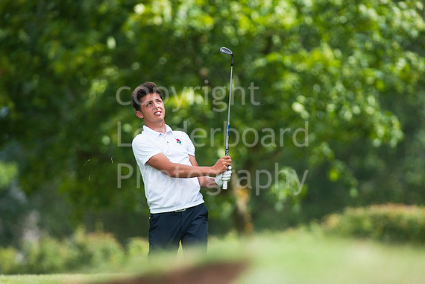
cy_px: 141
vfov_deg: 2.3
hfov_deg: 3.4
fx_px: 7201
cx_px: 214
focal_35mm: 610
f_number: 5.6
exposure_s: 1/1250
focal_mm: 600
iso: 800
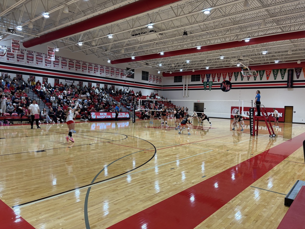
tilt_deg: -1.7
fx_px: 229
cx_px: 152
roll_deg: -1.2
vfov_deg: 53.1
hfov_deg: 67.3
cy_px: 114
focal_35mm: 26
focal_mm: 5.96
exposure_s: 1/60
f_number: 1.6
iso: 80
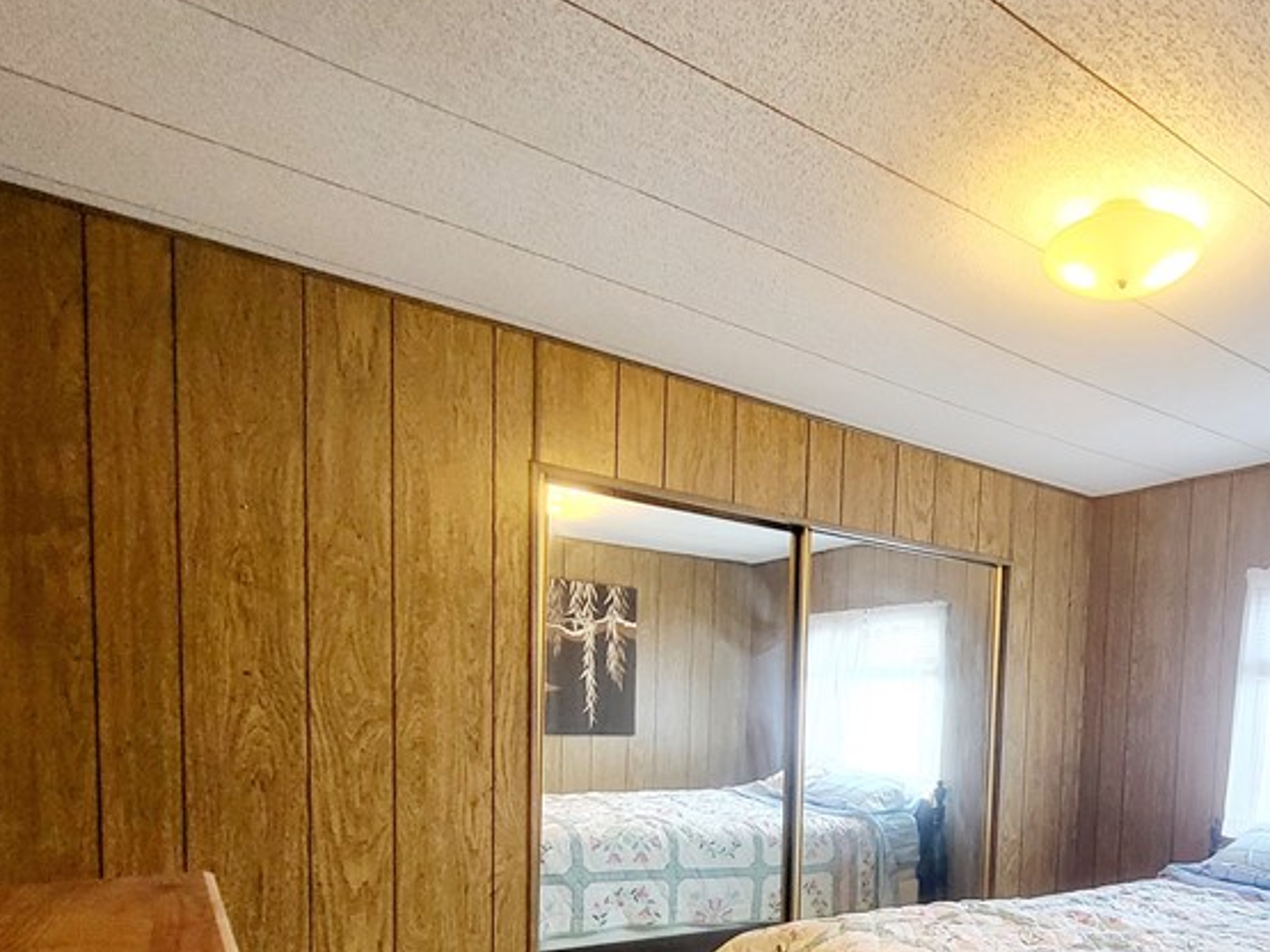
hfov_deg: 67.0
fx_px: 880
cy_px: 771
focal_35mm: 24
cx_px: 954
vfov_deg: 52.8
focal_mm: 1.74
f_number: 2.2
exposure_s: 1/60.2
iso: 250
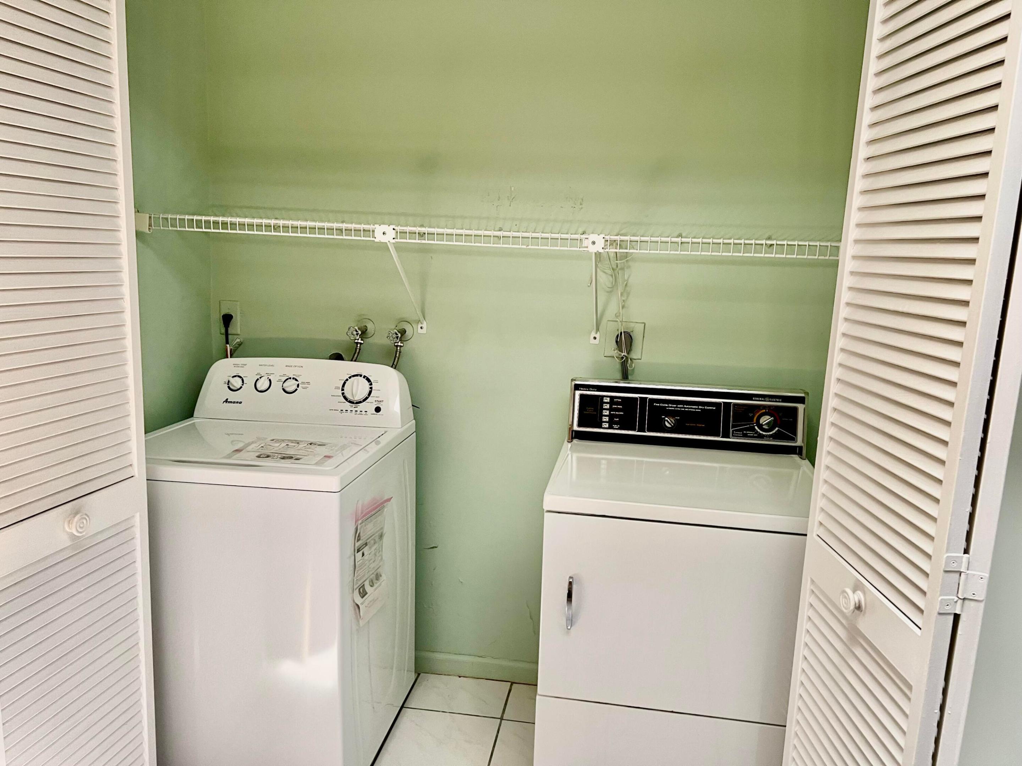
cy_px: 383
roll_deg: -1.3
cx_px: 511
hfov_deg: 67.3
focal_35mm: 26
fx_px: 768
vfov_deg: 53.1
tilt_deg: -10.9
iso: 125
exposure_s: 1/93
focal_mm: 5.7
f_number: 1.5
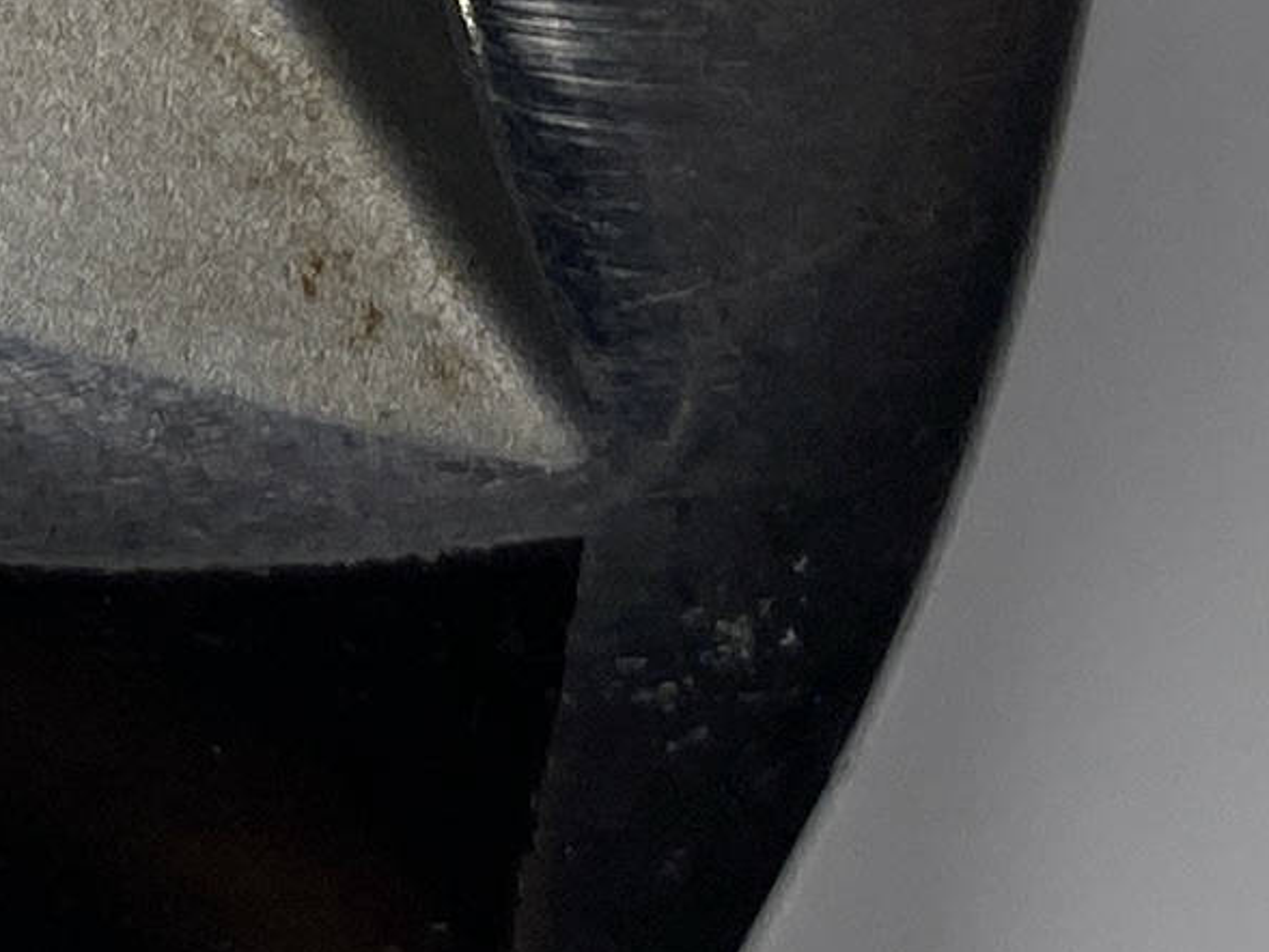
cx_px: -420
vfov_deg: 7.9
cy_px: -1518
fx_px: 6270
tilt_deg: -77.5
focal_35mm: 171
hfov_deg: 11.2
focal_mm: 4.25
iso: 32
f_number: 1.8
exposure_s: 1/524
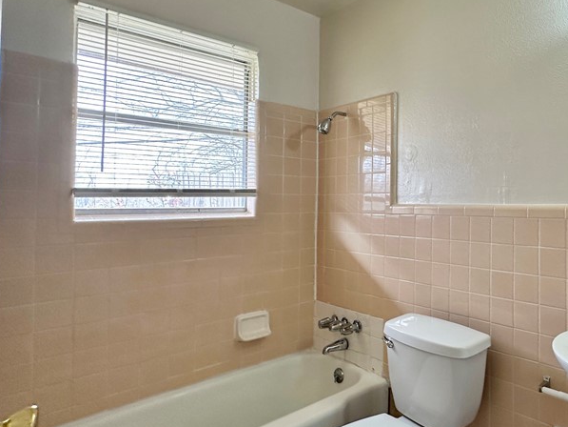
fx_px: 394
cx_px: 450
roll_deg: -0.2
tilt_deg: +0.6
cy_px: 193
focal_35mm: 24
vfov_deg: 56.7
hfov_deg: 65.5
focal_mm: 2.22
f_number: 2.2
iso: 160
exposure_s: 1/120
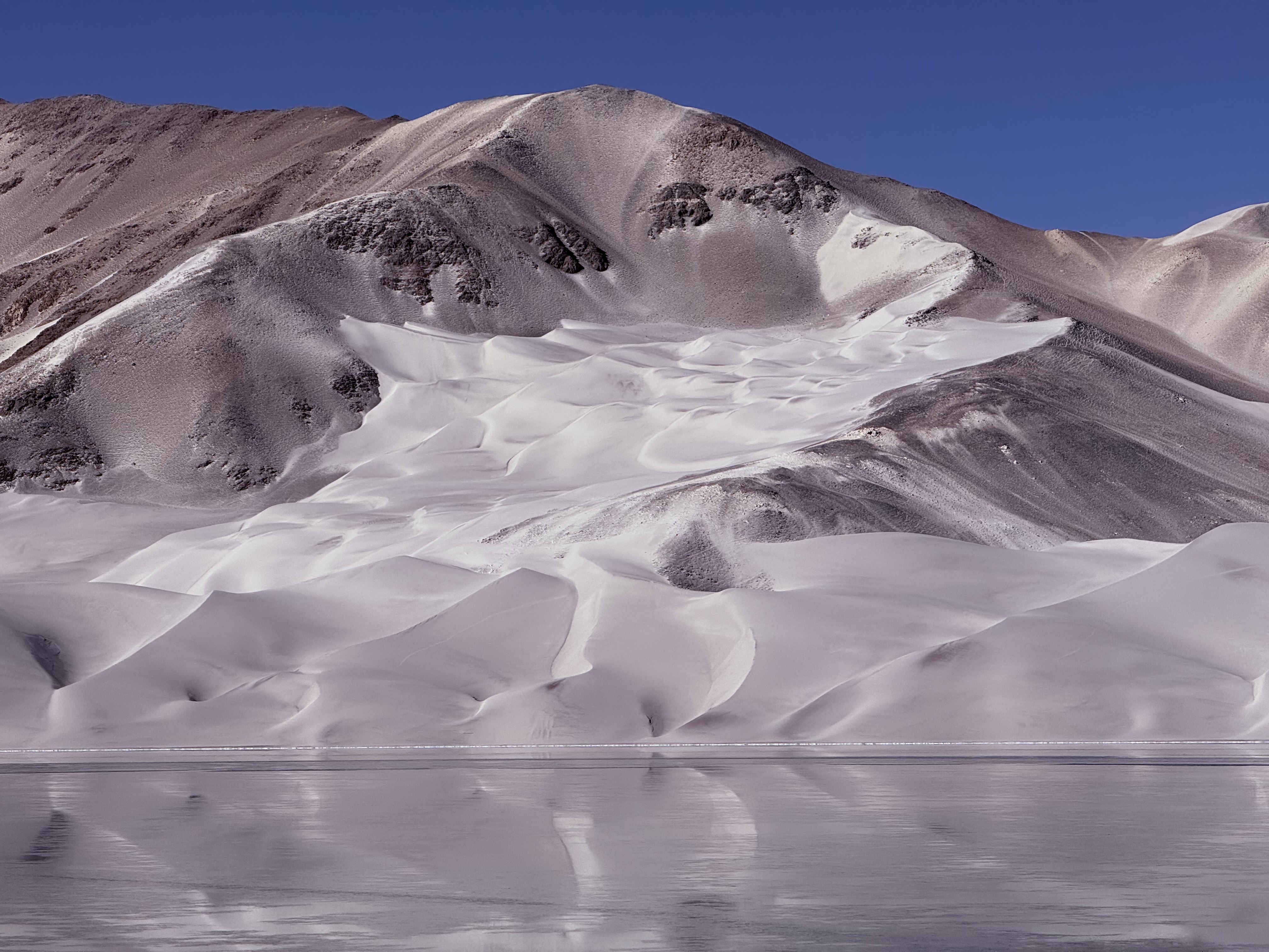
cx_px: 634
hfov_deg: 16.4
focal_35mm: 120
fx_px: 4399
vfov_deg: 12.3
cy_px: 476
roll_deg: +0.4
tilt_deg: +3.3
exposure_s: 1/3344
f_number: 2.8
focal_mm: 15.66
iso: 40
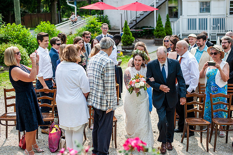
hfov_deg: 39.6
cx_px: 116
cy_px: 78
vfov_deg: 27.0
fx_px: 323
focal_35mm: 50
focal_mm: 50
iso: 320
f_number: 2.8
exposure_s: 1/3200
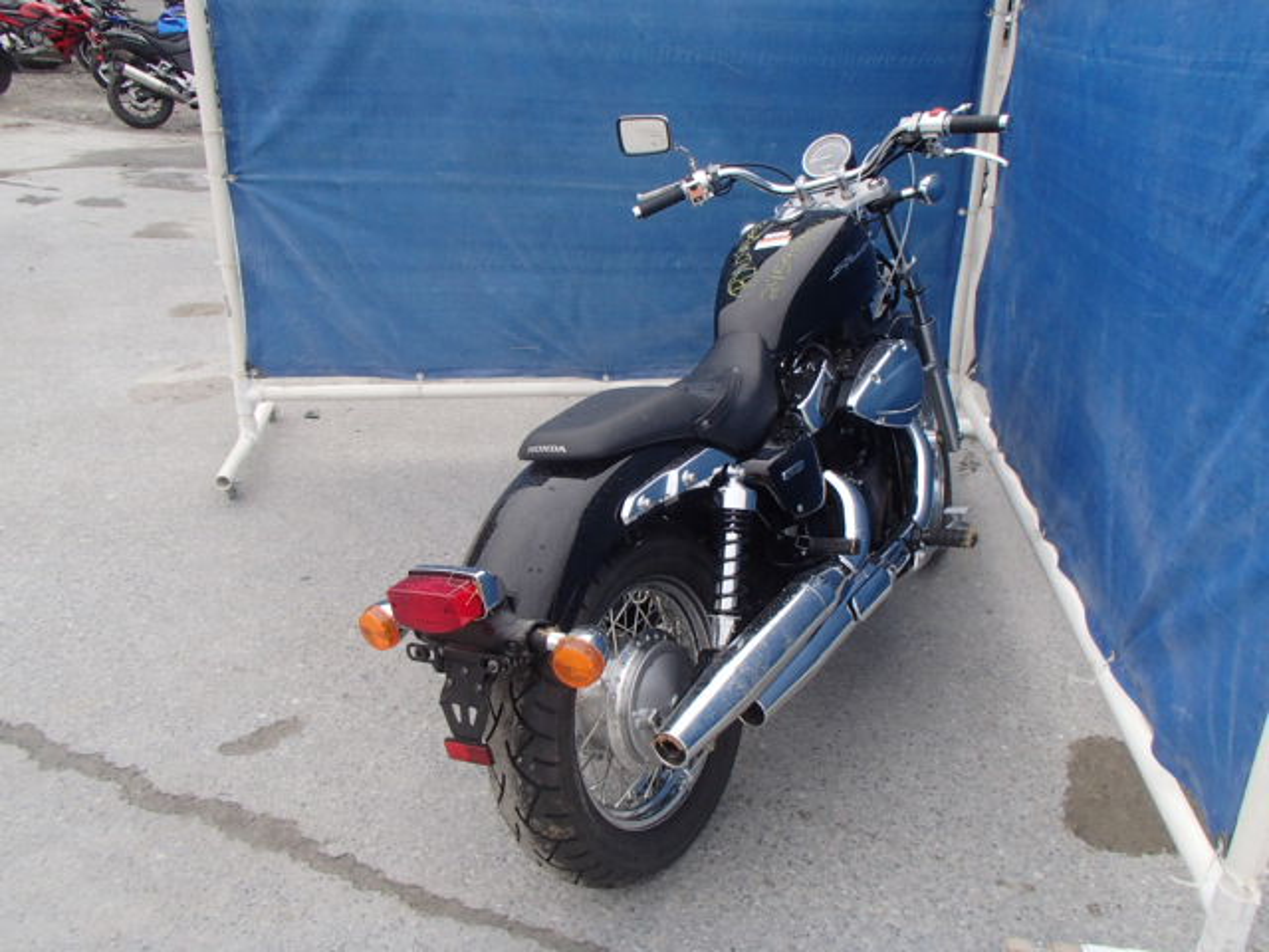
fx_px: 1026
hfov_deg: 63.4
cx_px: 634
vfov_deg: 49.7
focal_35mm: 28
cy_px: 476
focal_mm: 5
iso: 250
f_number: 3.9
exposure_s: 1/250
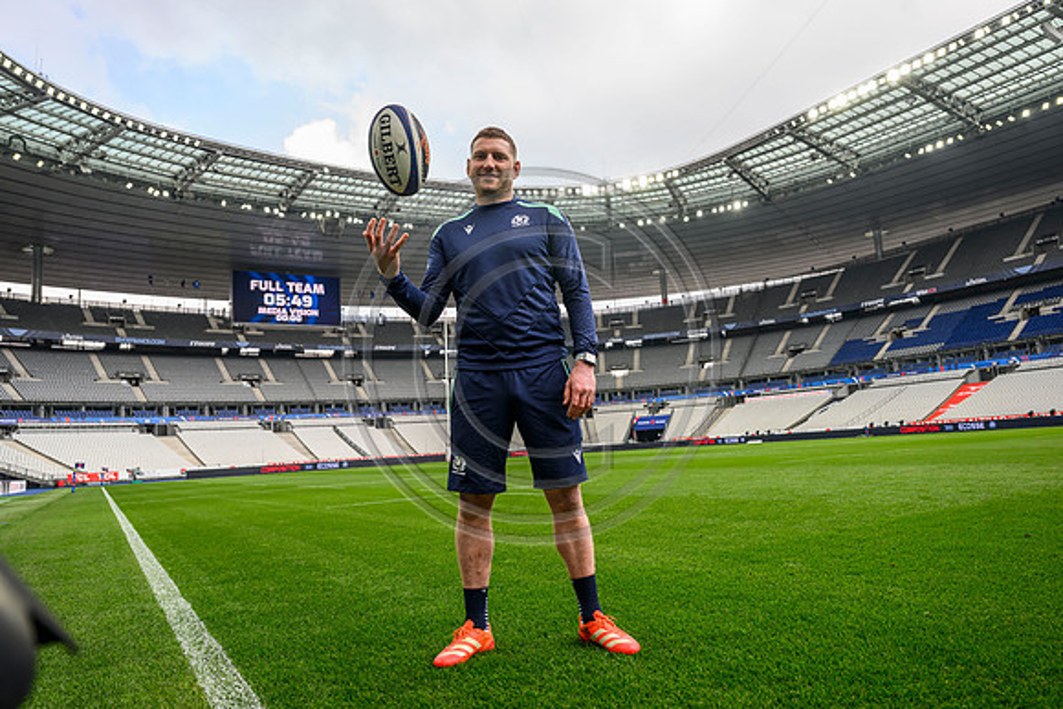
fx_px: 709
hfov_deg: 73.7
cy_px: 354
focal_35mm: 24
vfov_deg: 53.2
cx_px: 532
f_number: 4
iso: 500
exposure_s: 1/800
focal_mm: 24
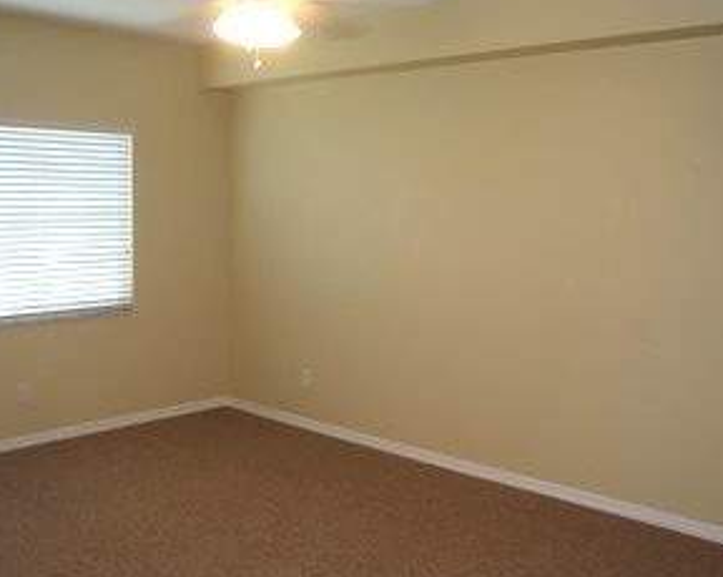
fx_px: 813
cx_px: 359
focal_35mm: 38
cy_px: 294
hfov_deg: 48.0
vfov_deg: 39.1
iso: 125
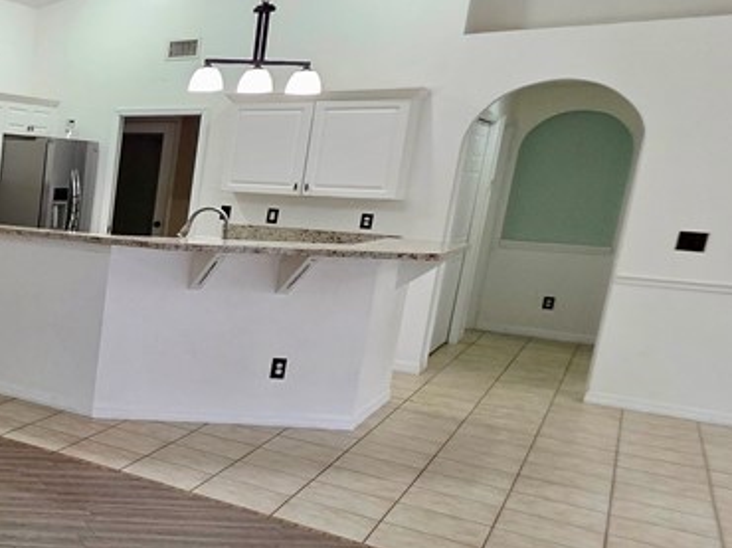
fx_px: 761
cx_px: -237
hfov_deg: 34.5
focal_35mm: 36
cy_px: 311
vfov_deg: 39.5
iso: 250
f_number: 1.9
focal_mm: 2.2
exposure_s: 1/120
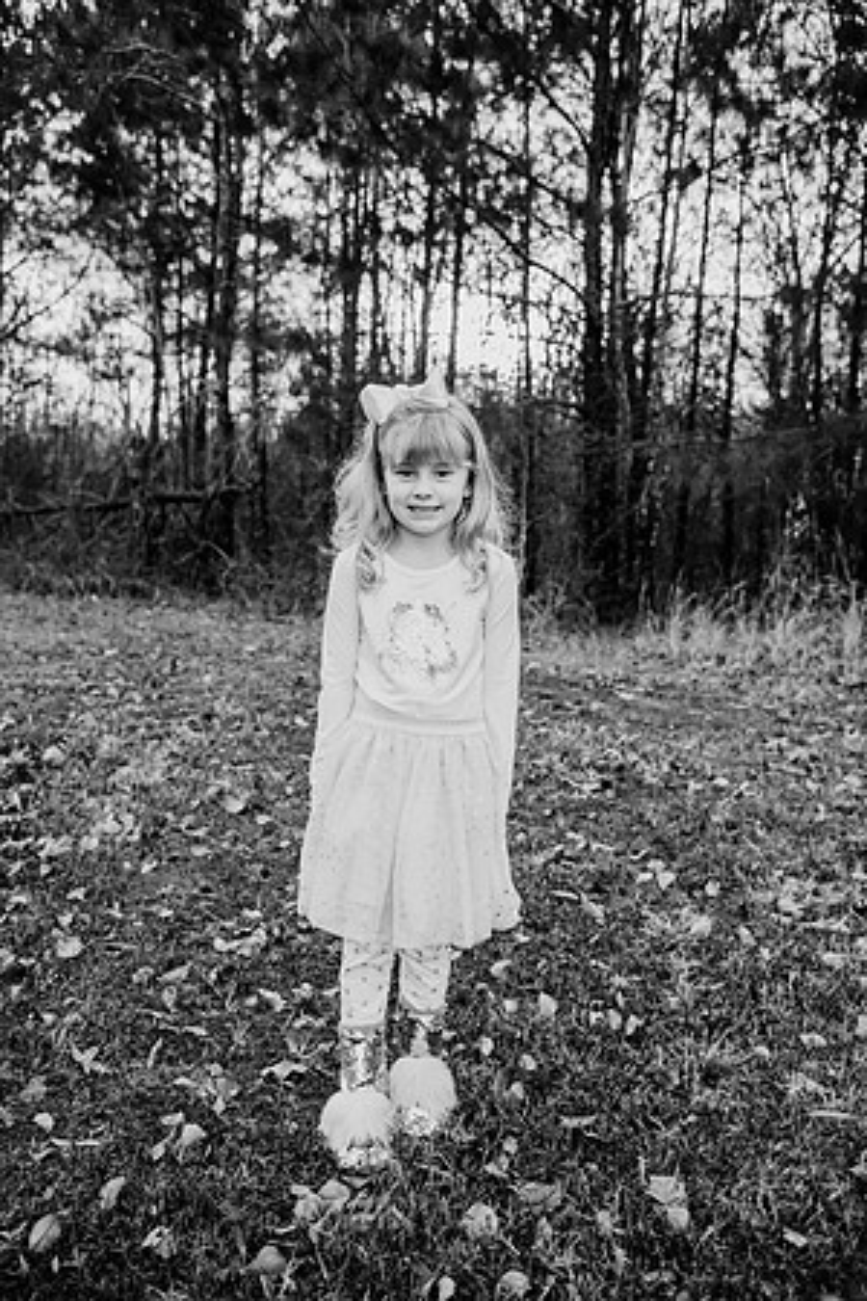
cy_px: 650
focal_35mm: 32
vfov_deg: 58.7
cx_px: 434
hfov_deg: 41.1
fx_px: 1156
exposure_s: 1/800
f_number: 4
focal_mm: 32
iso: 800
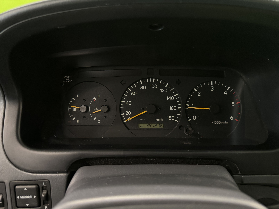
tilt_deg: -19.2
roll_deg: +0.2
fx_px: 193
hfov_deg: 71.6
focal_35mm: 24
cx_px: 140
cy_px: 104
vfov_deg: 56.8
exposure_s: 1/50
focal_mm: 6.76
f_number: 1.78
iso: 640
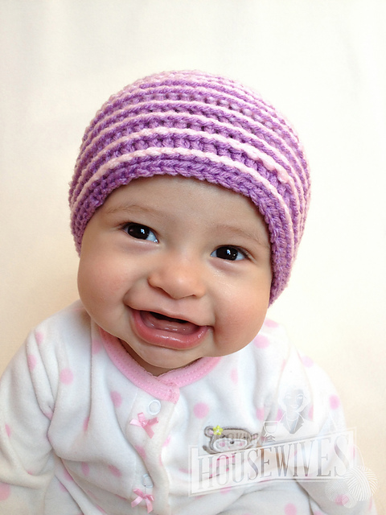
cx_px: 193
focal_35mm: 35
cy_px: 258
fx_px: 520
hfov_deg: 40.7
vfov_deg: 52.6
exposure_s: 1/40
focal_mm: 4.28
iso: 50
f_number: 2.4
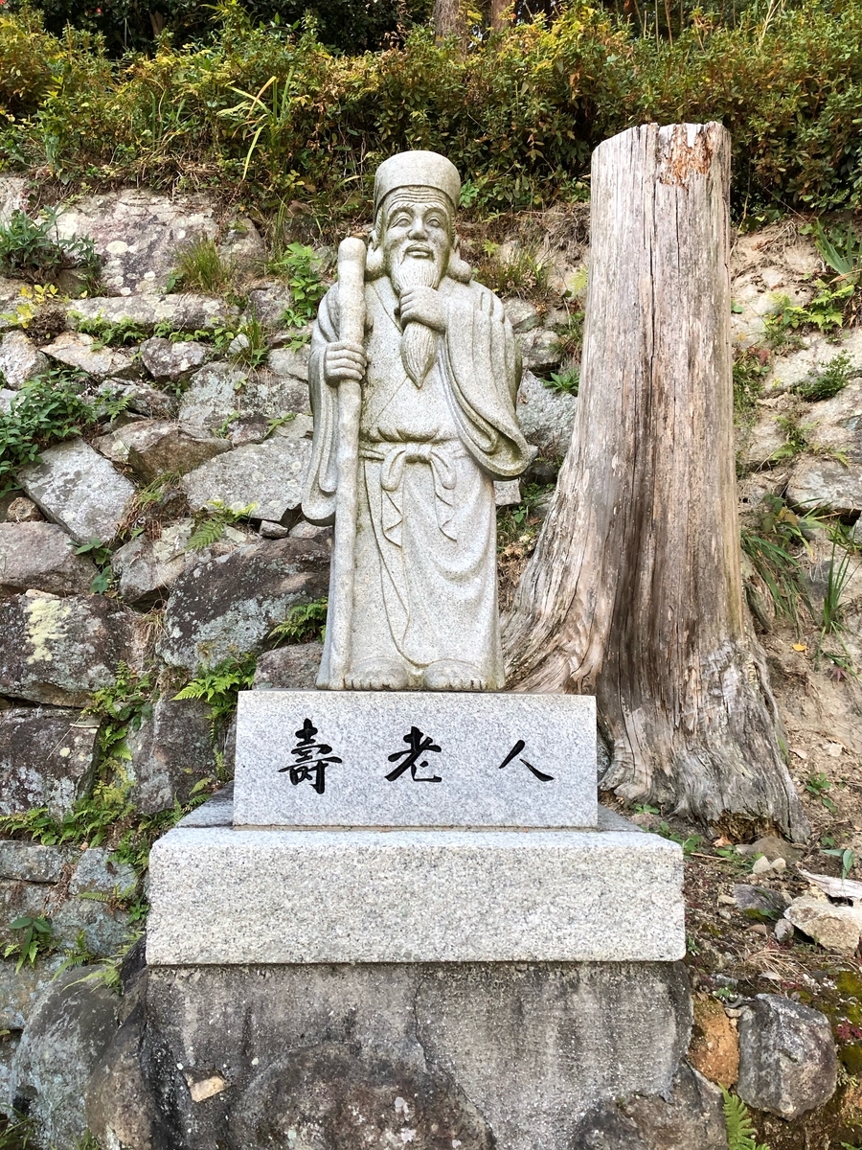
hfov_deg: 49.7
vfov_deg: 63.4
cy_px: 575
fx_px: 930
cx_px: 431
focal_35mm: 28
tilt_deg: +6.2
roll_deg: +0.4
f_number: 1.8
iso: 25
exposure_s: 1/30
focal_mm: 3.99
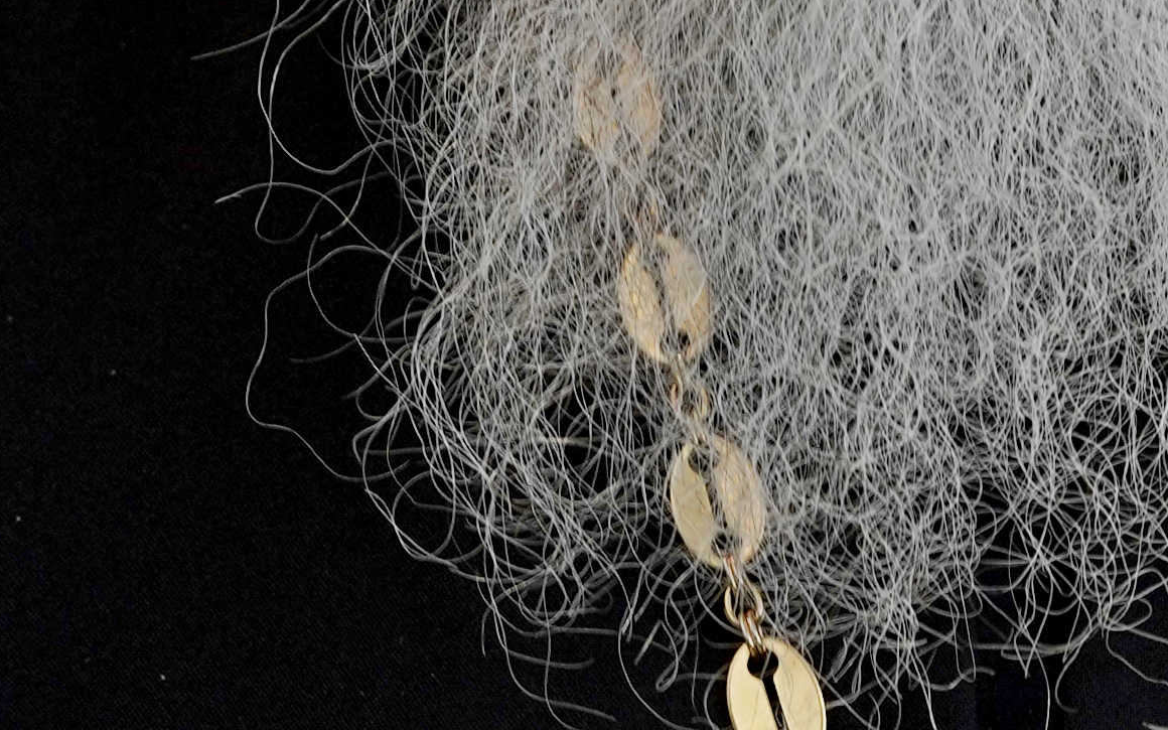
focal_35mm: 448
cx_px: 831
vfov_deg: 2.9
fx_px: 14261
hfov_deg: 4.7
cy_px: 263
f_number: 3.5
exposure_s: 1/100
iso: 640
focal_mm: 85
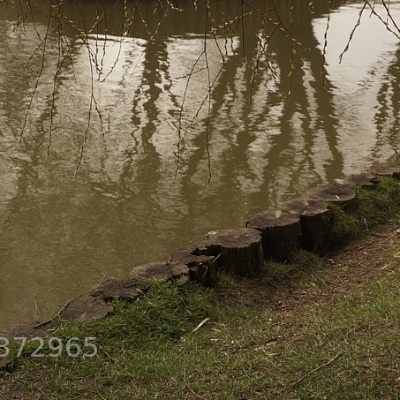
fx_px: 1059
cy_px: -52
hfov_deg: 21.0
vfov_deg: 20.3
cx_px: 343
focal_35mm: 81
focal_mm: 18
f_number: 4
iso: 100
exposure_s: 1/1000
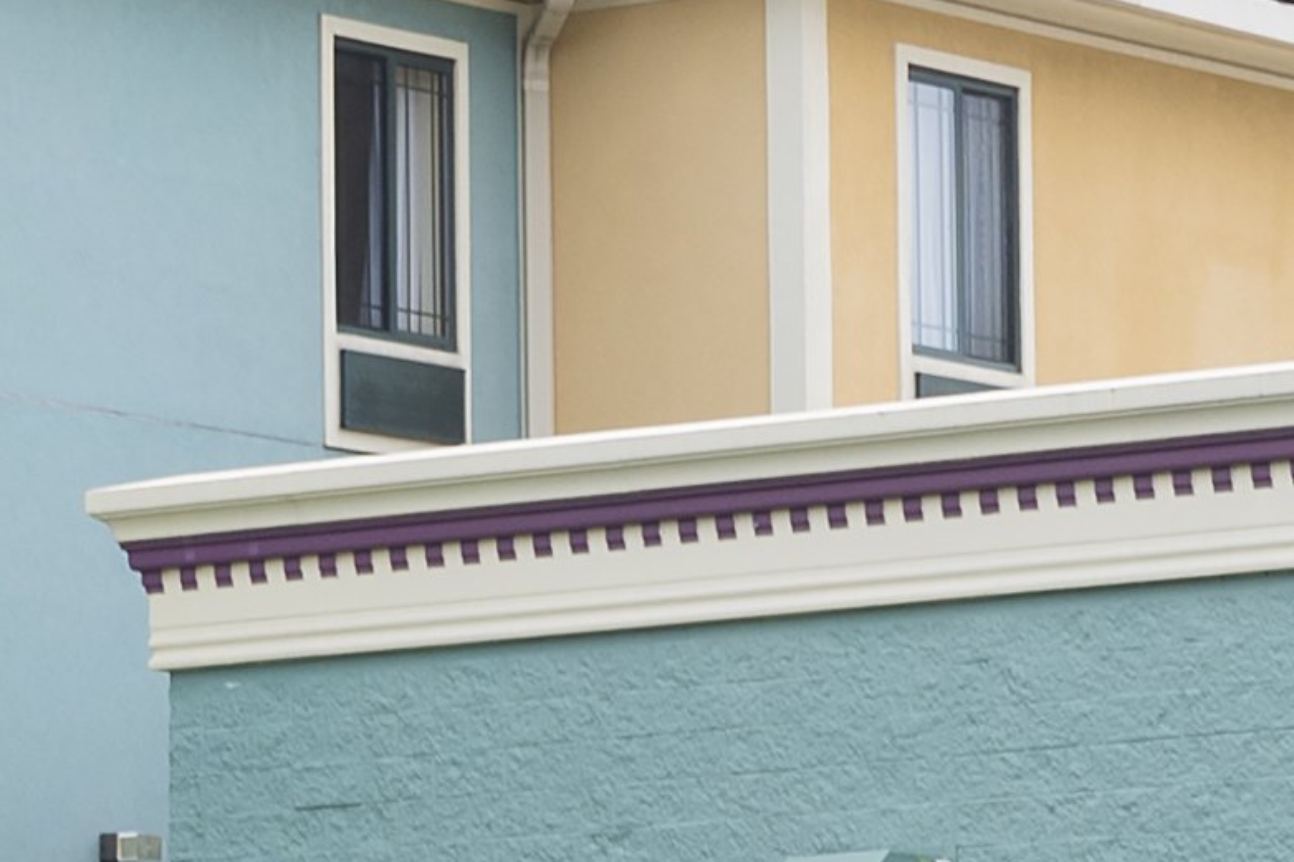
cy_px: 1837
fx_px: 11068
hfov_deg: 6.7
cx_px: 434
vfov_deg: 4.4
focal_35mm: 308
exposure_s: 1/50
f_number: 11
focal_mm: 40
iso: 100
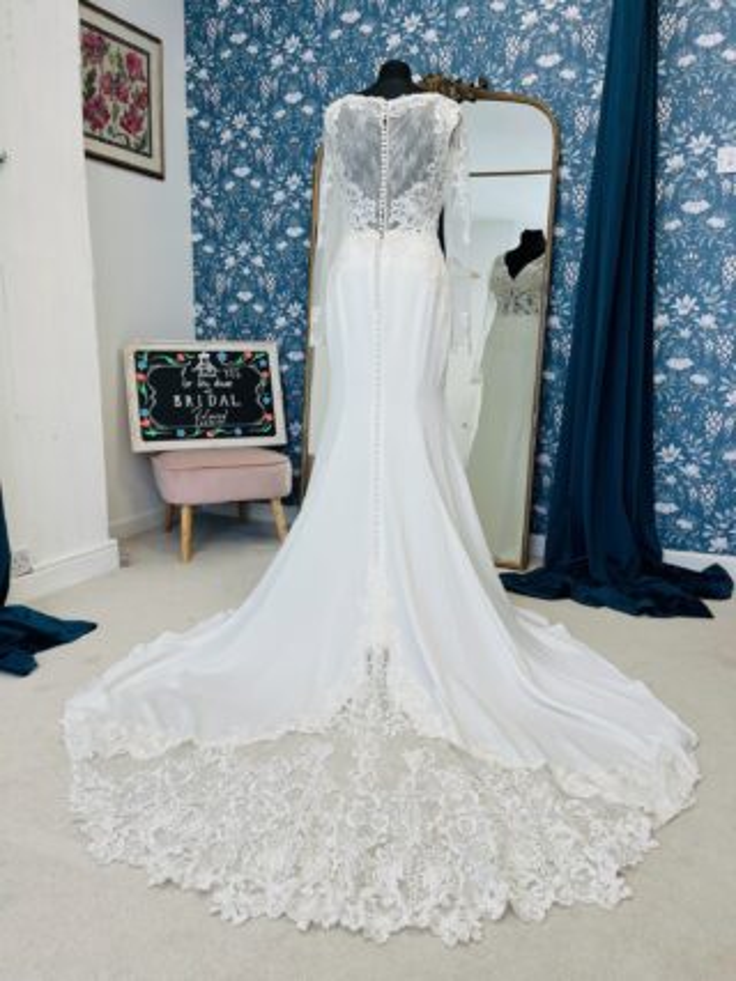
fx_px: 737
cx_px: 368
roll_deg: +0.0
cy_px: 490
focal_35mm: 26
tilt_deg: -11.4
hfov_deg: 53.0
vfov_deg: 67.3
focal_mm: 5.1
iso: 32
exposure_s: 1/122
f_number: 1.6
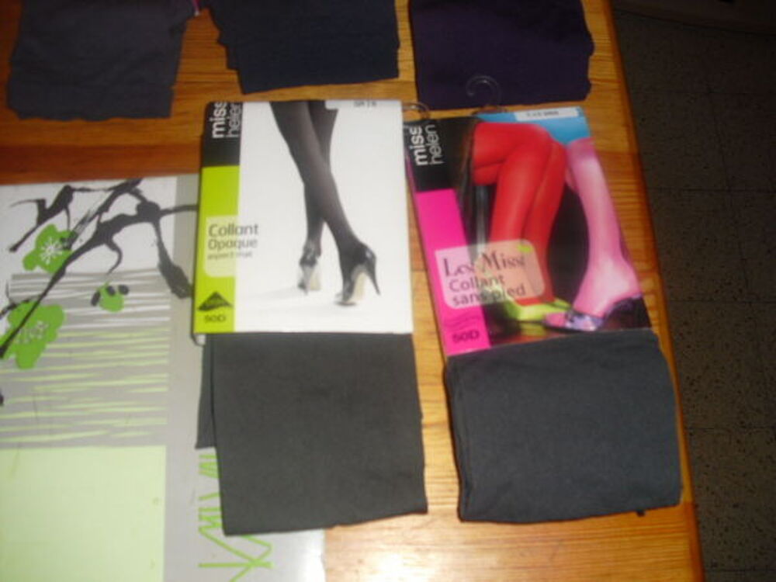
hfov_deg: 51.4
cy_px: 291
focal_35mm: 36
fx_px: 807
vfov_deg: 39.7
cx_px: 388
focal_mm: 6.3
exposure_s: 1/60
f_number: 3.1
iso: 100
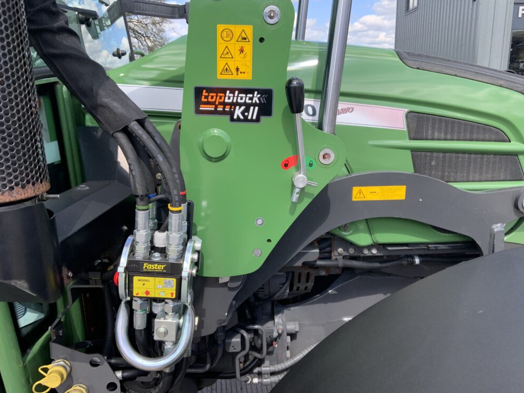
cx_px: 261
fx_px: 454
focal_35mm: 30
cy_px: 200
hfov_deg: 60.0
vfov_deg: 46.8
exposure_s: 1/545
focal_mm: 3
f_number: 1.8
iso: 16
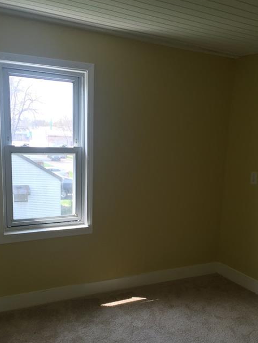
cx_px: 141
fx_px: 348
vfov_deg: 52.4
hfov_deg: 40.7
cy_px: 199
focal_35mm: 35
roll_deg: -2.4
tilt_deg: -8.7
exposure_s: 1/120
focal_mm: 4.15
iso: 50
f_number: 2.2
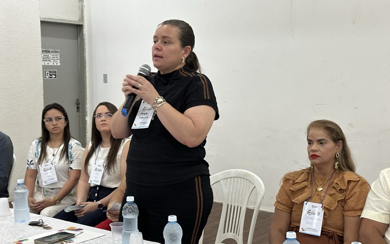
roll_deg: +0.8
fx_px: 553
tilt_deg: -7.0
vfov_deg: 24.9
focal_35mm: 52
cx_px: 194
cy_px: 132
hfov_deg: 38.9
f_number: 1.78
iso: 200
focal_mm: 6.86
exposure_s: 1/40
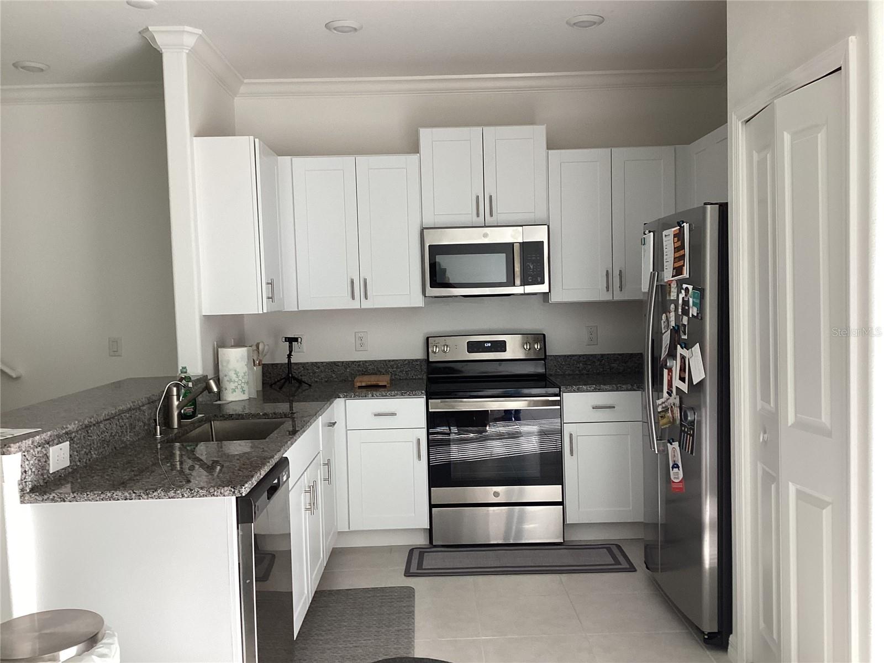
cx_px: 442
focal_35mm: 31
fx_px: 792
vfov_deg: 45.4
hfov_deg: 58.4
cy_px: 332
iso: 64
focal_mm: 3.3
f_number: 2.4
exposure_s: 1/60
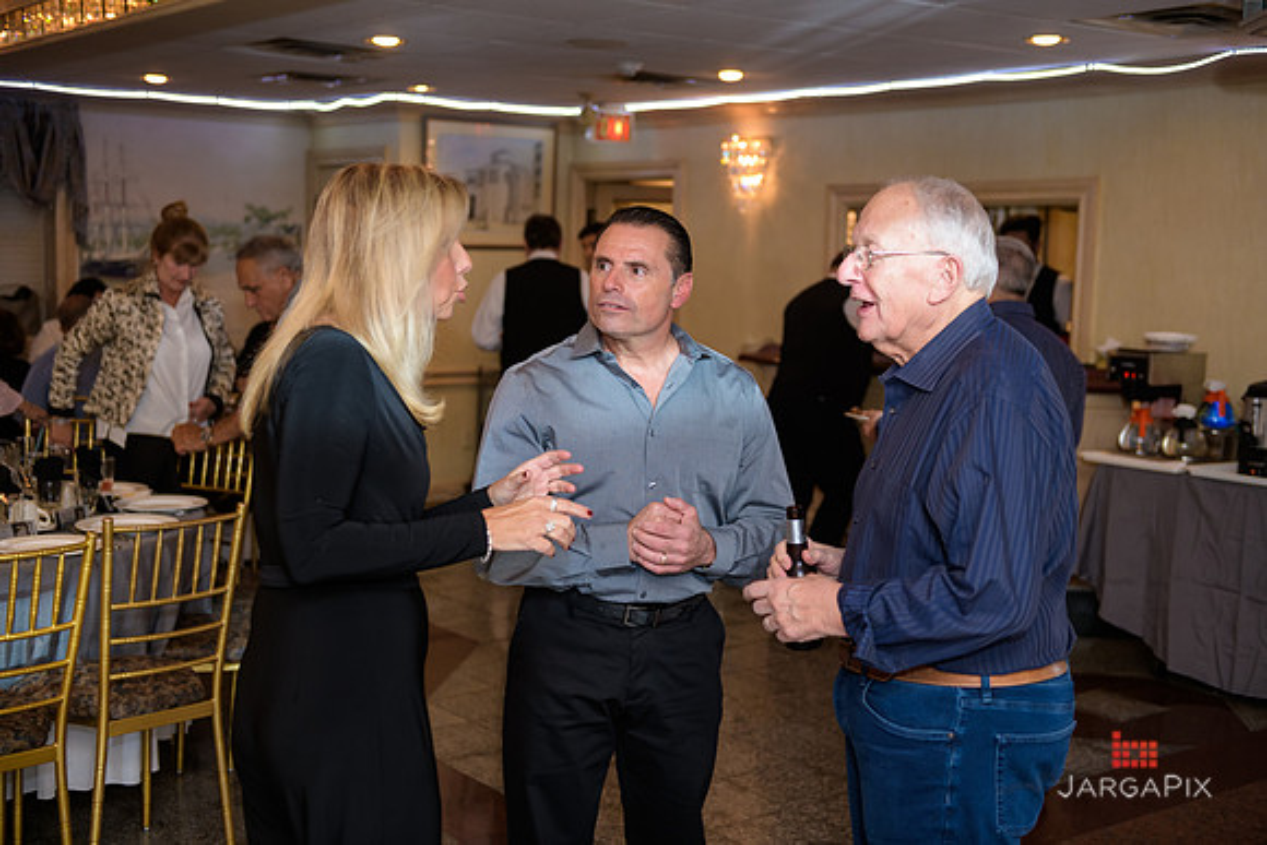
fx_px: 1584
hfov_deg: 43.6
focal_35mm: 45
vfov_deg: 29.9
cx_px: 634
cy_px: 422
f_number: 3.2
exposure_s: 1/125
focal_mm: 45
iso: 800
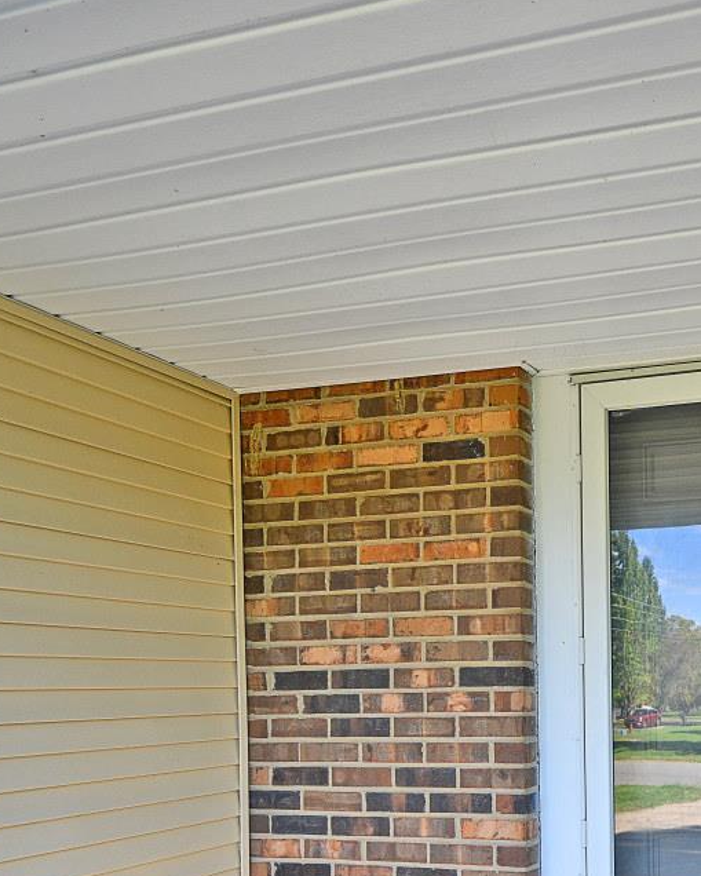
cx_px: 749
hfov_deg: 39.6
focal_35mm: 31
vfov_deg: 53.9
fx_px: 804
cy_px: 680
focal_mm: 14
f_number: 4
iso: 250
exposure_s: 1/250
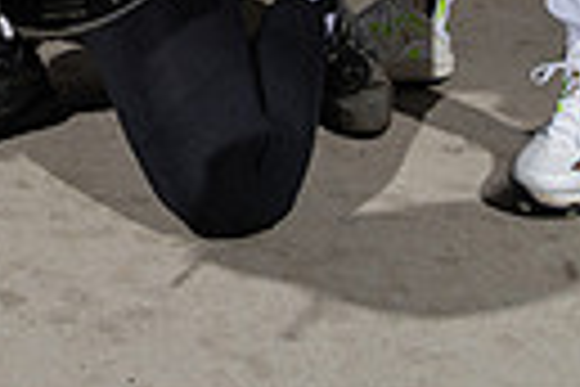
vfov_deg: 12.8
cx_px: 36
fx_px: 1402
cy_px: -486
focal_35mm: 87
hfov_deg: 22.7
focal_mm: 25
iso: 125
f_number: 5.6
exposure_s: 1/125
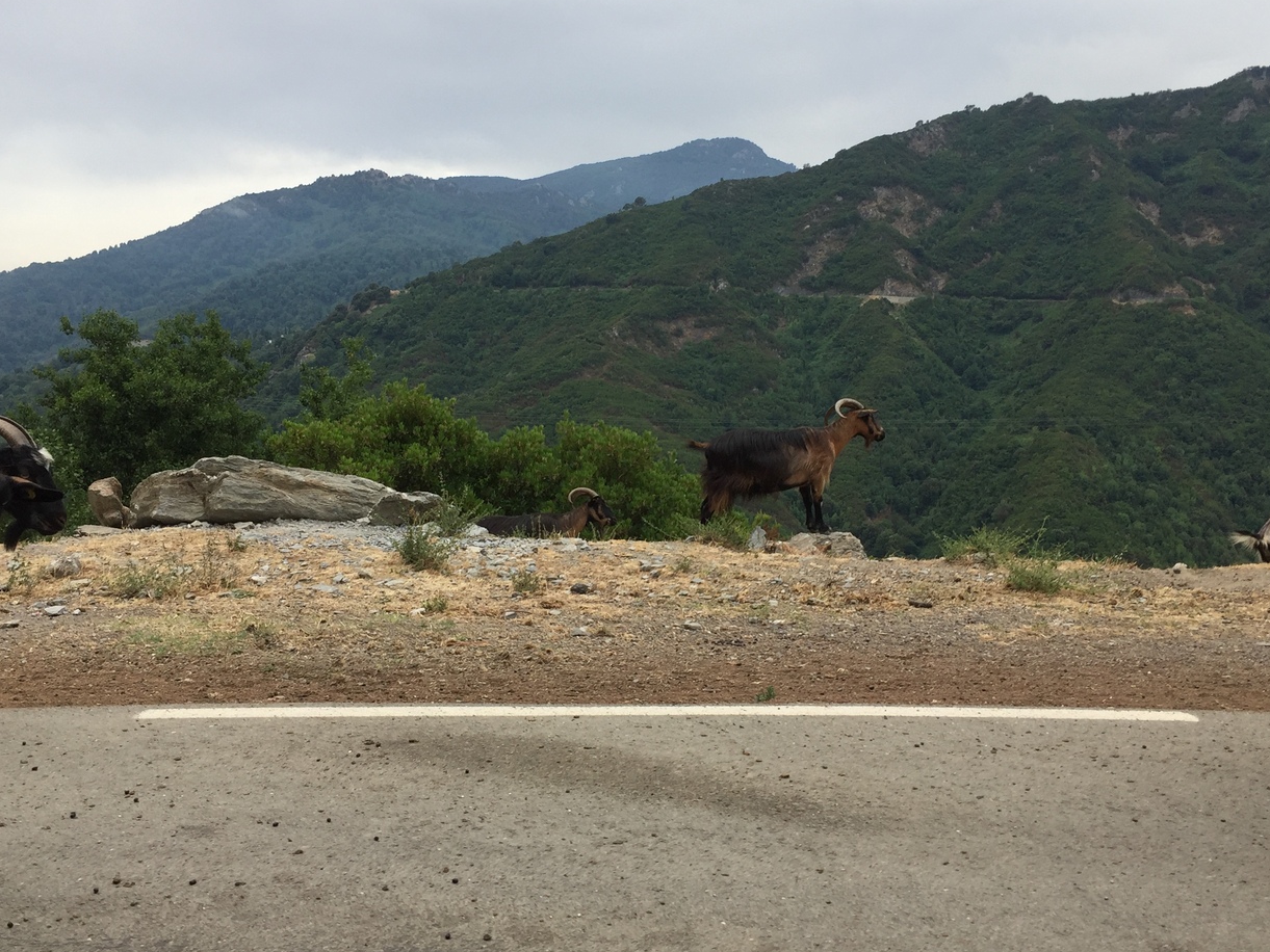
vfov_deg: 37.7
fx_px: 1394
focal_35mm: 38
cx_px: 649
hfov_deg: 49.0
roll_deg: +5.4
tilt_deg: -6.1
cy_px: 477
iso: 32
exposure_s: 1/791
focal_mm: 4.15
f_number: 2.2
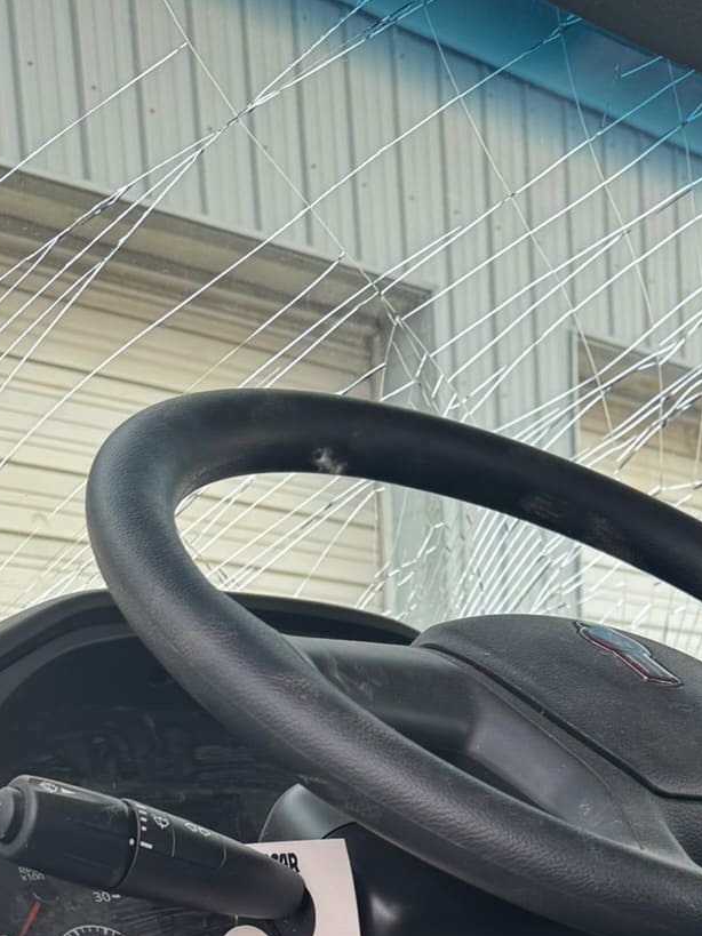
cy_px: 1151
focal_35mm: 60
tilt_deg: -7.6
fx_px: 1623
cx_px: 585
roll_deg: +3.2
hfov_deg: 23.9
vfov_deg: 27.8
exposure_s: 1/121
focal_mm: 6.76
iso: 50
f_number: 1.78
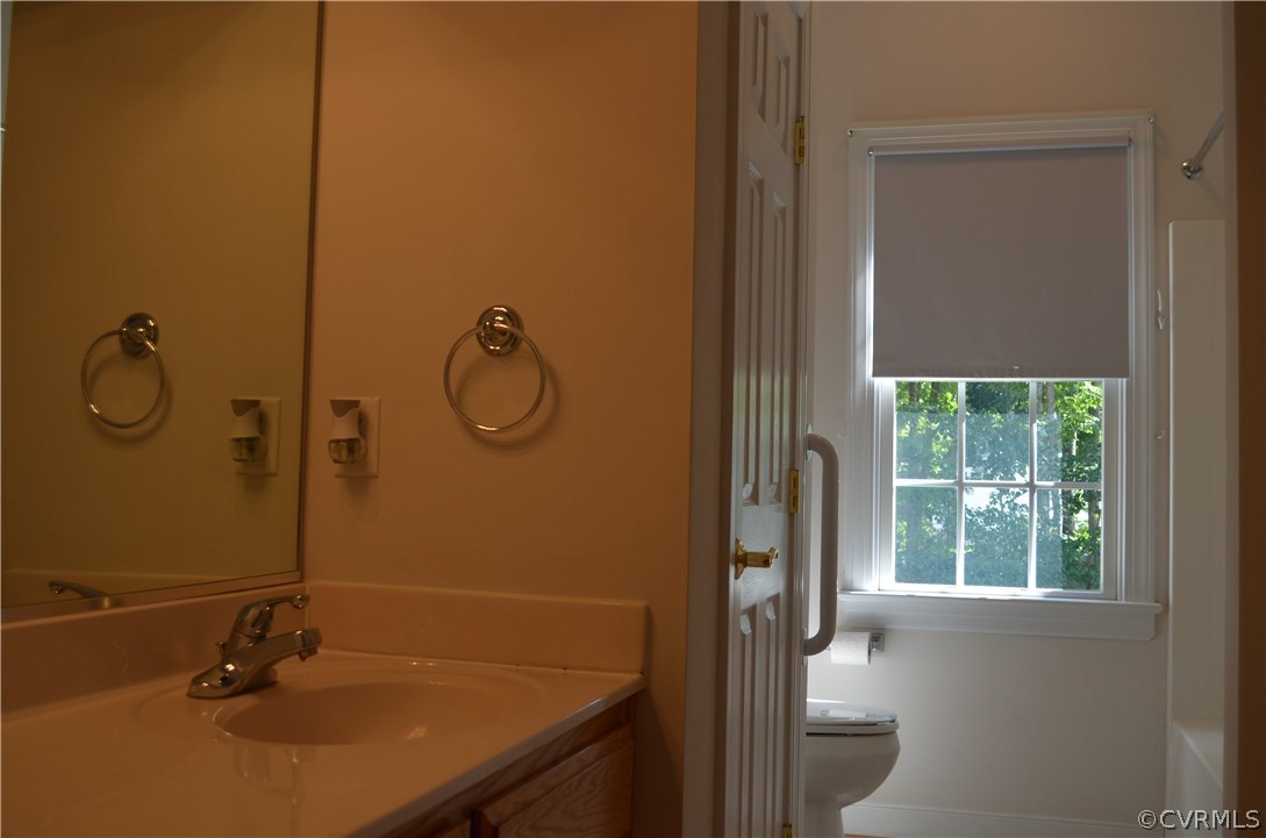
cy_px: 419
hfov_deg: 53.2
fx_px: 1263
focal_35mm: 36
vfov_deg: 36.7
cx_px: 633
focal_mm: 24
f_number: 5.6
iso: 250
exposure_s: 1/125
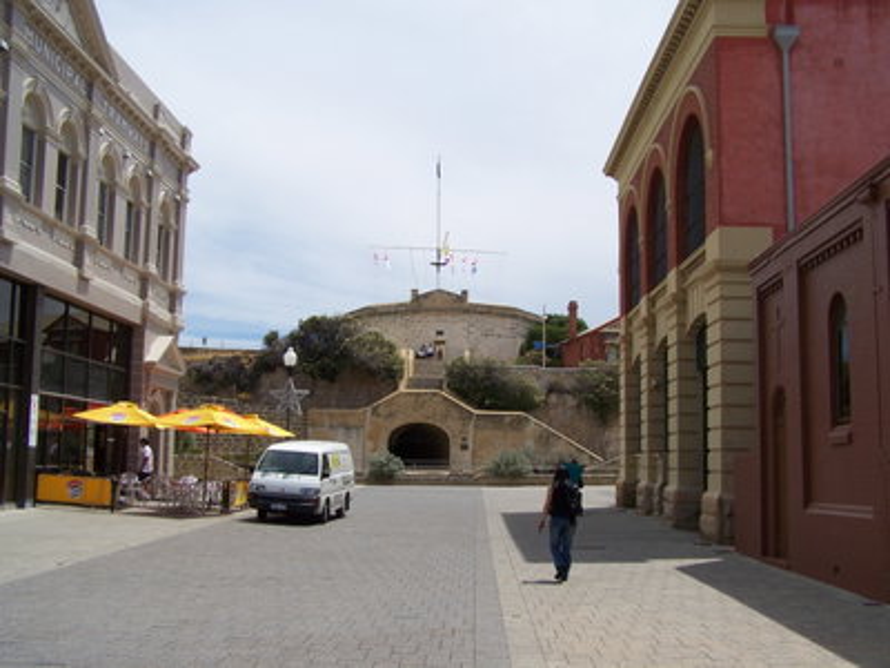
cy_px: 334
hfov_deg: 49.0
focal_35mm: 38
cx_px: 445
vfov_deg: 37.7
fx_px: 977
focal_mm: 6.3
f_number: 4
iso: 64
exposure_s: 1/800
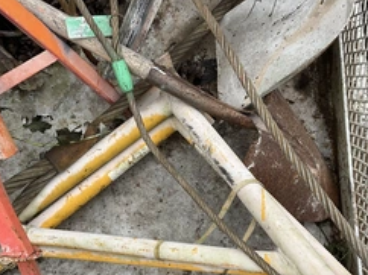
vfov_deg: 30.0
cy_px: 185
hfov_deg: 39.7
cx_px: 167
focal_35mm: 48
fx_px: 510
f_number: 1.8
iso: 25
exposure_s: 1/495
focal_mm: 3
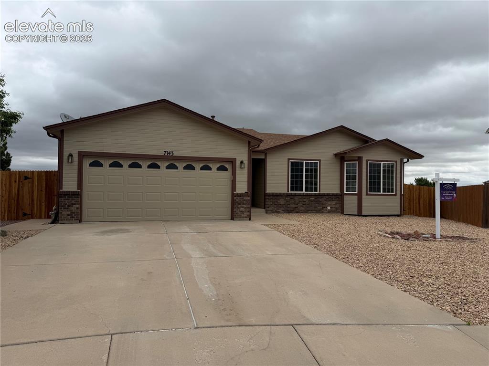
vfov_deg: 56.8
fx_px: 339
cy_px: 183
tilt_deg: +0.8
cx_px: 244
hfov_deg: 71.6
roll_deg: -0.5
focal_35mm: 24
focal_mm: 6.76
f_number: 1.78
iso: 80
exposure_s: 1/7353
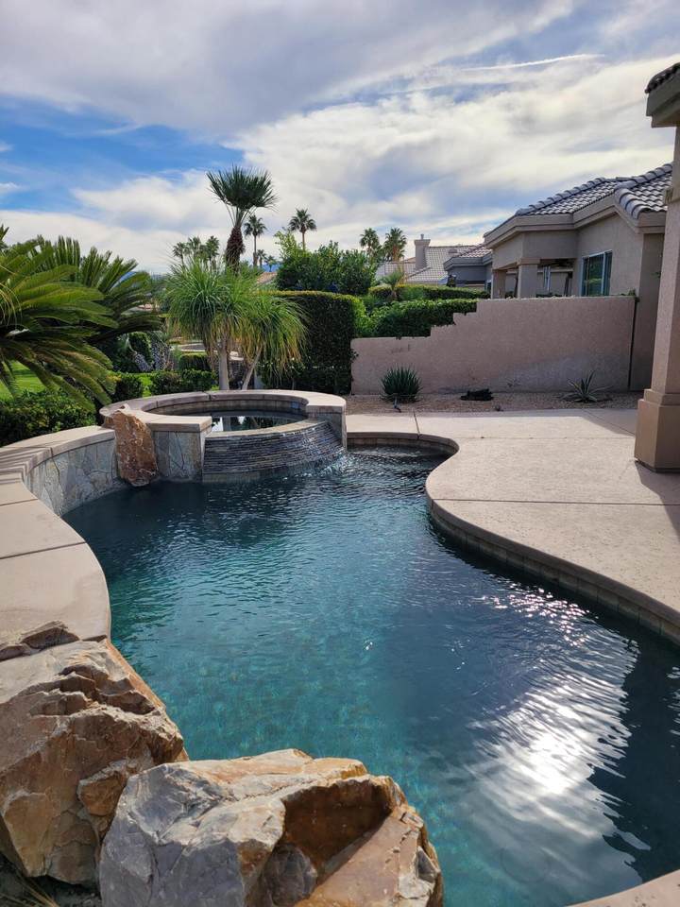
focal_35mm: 26
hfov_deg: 53.1
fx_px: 681
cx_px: 340
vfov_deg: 67.3
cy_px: 454
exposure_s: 1/2874
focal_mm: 5.4
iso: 40
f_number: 1.8
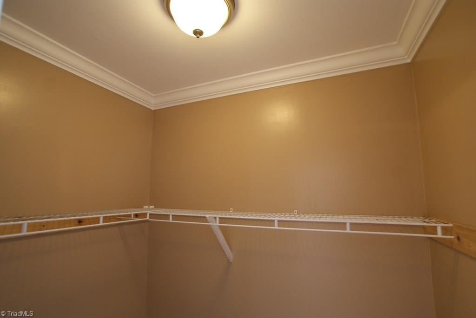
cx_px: 238
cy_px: 159
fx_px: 218
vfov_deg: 72.2
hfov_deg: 94.9
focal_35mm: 16
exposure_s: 1/15
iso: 400
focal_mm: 11
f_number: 4.5
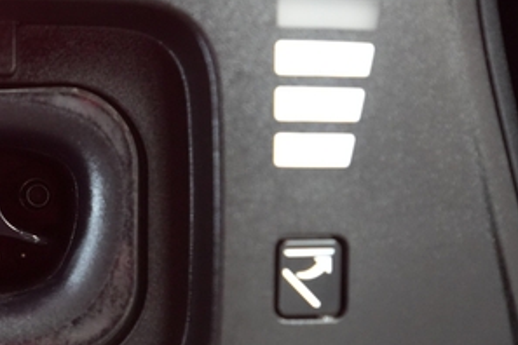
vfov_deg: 24.2
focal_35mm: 56
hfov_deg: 32.4
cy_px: 206
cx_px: -14
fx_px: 806
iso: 6400
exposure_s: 1/160
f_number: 2.8
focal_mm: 26
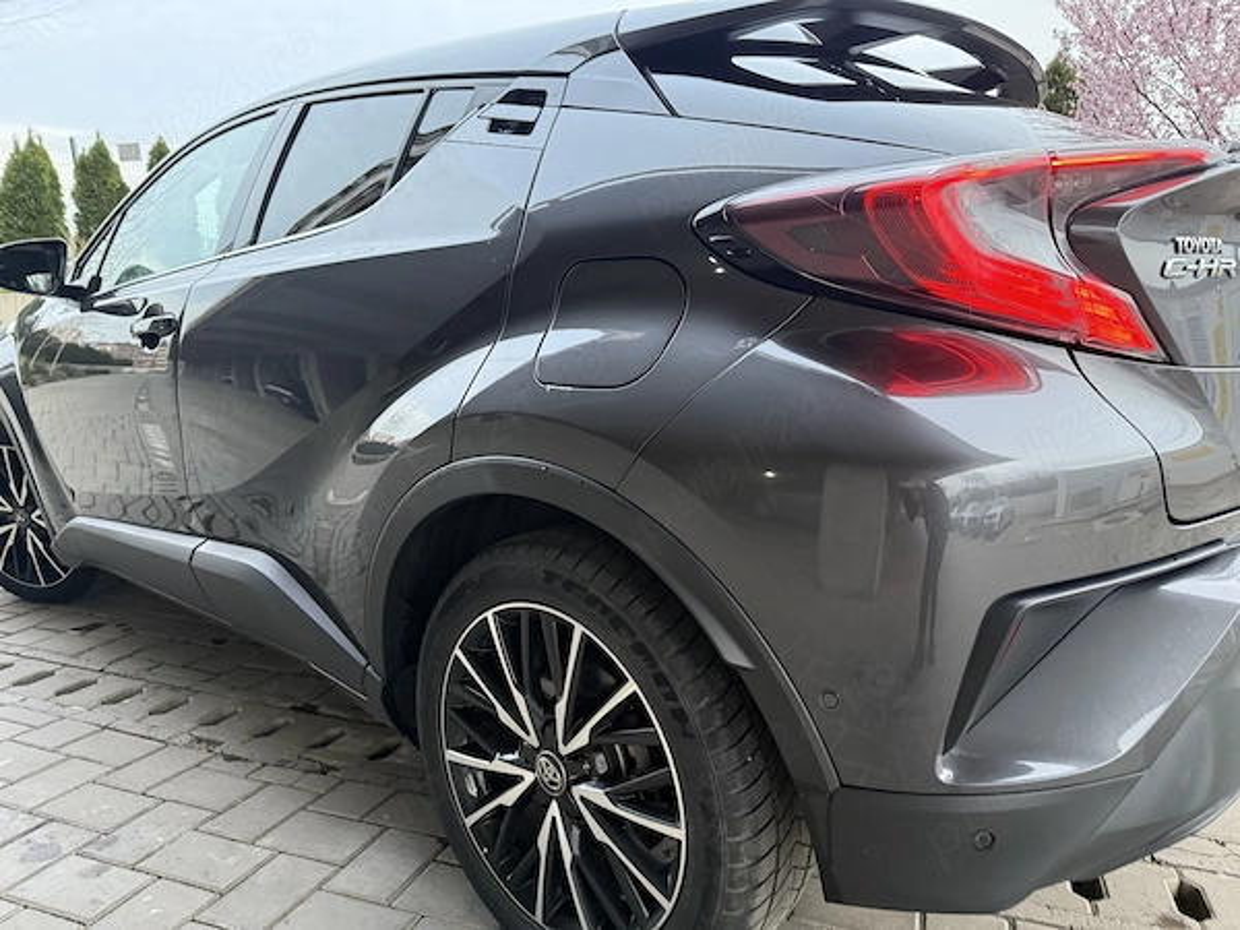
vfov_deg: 56.8
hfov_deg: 71.6
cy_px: 465
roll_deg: +0.3
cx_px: 620
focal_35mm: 24
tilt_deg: -10.0
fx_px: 860
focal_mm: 6.76
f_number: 1.78
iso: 640
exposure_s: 1/60
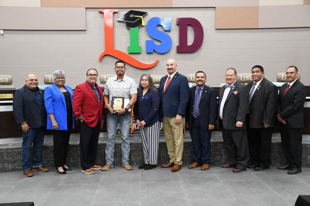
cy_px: 103
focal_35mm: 39
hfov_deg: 49.6
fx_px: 336
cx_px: 155
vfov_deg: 34.2
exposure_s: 1/60
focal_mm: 26
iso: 1600
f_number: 5.6
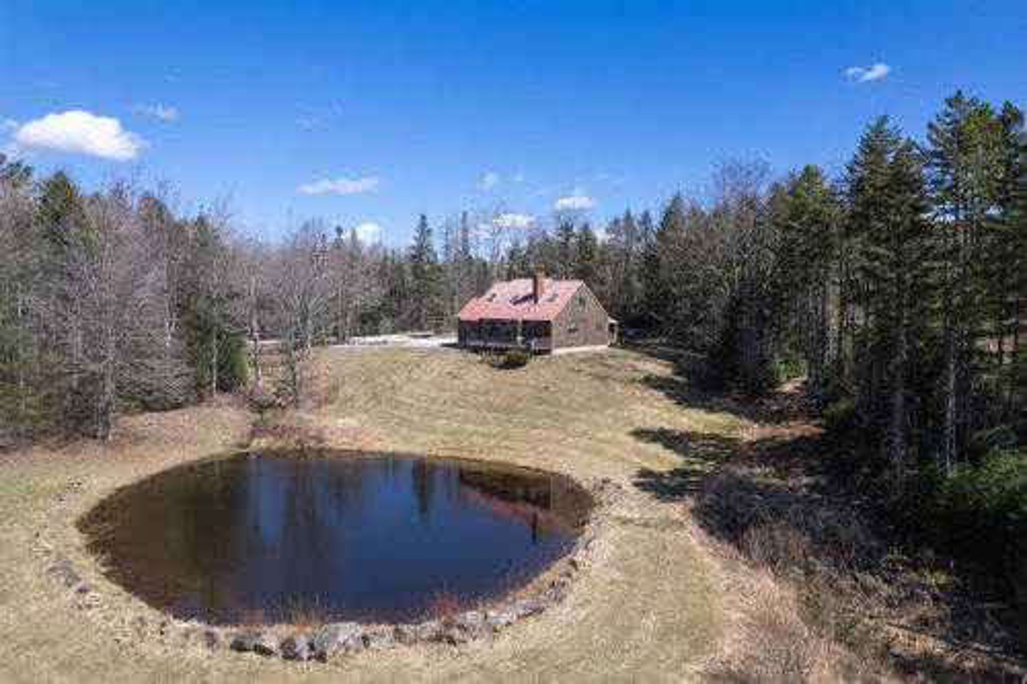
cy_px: 342
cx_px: 514
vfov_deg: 57.2
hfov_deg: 78.6
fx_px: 627
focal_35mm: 22
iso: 120
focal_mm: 8.38
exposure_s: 1/160
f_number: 2.8
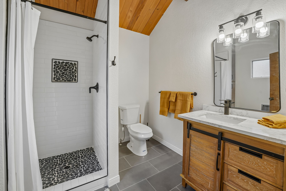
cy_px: 96
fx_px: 103
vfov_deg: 85.4
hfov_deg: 108.3
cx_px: 143
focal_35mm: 13
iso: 400
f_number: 8
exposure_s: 1/10
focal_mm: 13
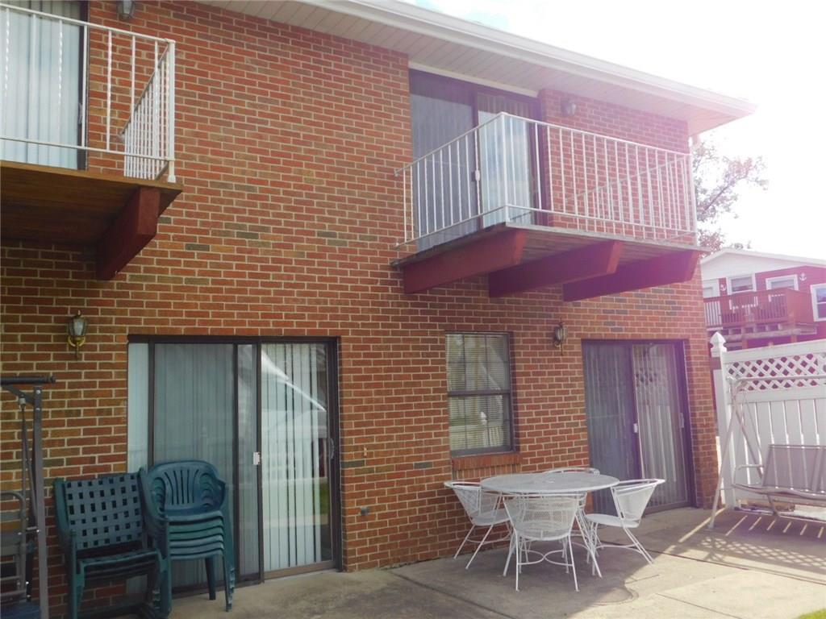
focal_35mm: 30
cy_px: 310
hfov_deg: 60.0
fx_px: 716
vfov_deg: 46.8
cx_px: 413
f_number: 3.2
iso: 125
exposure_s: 1/800
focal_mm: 5.3
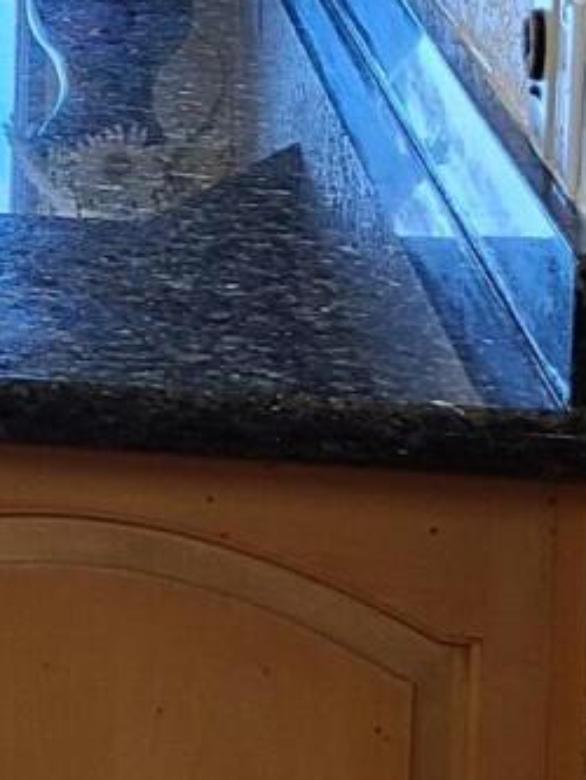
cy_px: -105
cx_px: -1041
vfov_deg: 12.4
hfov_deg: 8.3
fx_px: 3519
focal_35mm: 156
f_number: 1.8
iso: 50
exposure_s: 1/60
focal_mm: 5.4
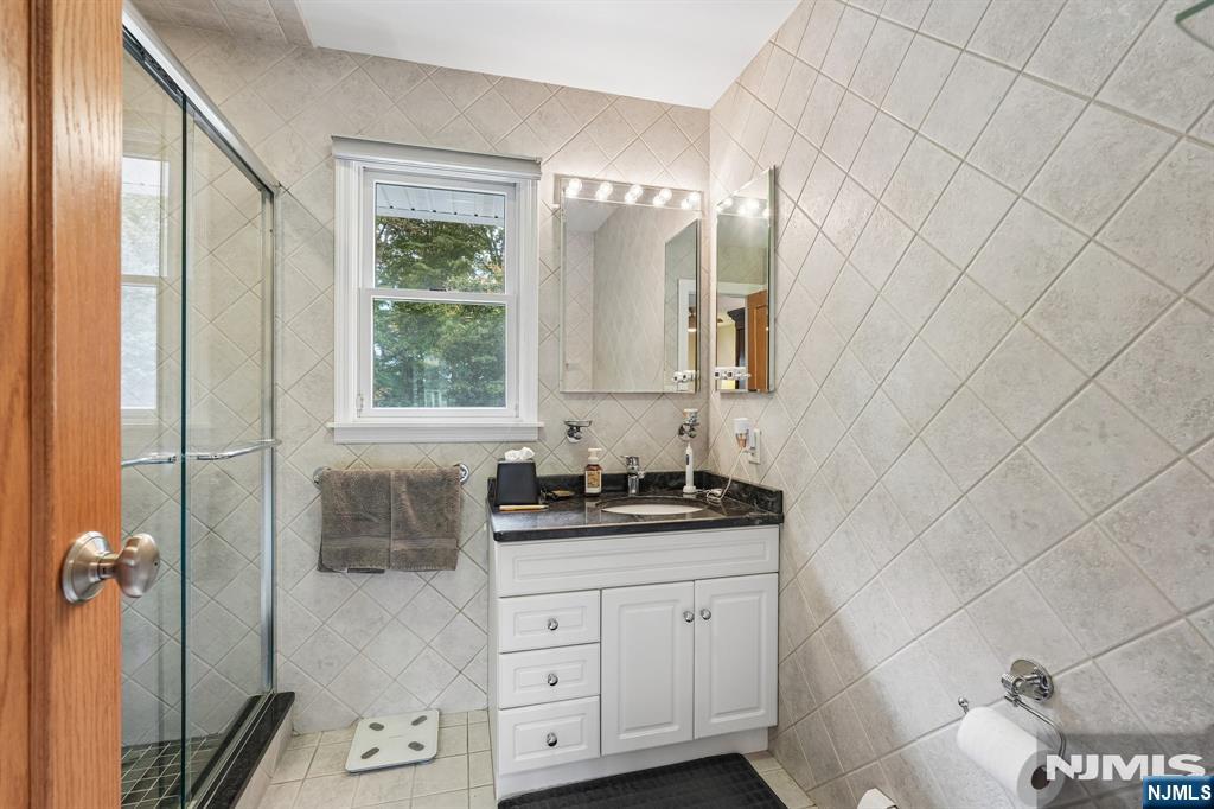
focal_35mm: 16
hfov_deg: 96.8
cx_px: 607
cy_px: 404
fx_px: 539
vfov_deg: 73.7
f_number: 8
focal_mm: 16
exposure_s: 1/10
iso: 400
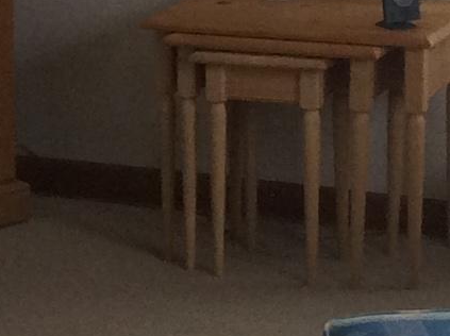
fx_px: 2544
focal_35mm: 196
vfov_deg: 7.5
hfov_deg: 9.9
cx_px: -110
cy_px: 36
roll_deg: +1.1
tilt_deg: -12.5
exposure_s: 1/24
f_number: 2.4
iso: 80
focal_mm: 3.3
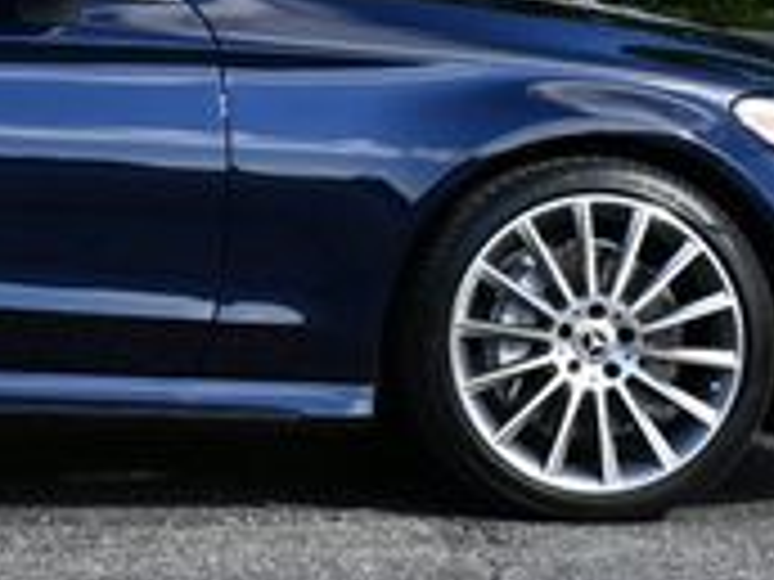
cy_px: -243
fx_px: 4159
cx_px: -302
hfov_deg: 10.4
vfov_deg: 7.9
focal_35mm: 186
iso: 200
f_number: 8
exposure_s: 1/250
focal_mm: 26
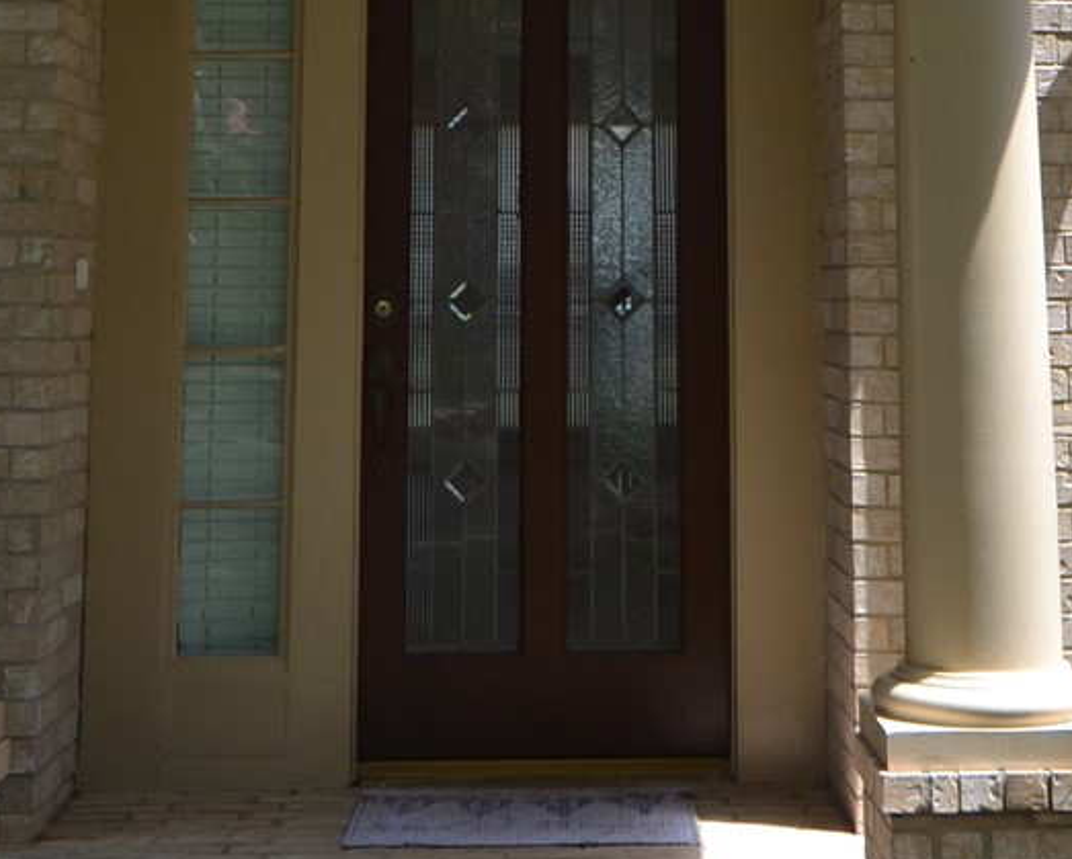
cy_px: -205
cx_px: 660
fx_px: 2411
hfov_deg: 25.0
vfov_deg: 18.9
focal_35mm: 76
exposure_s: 1/125
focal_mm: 13
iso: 100
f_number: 5.6
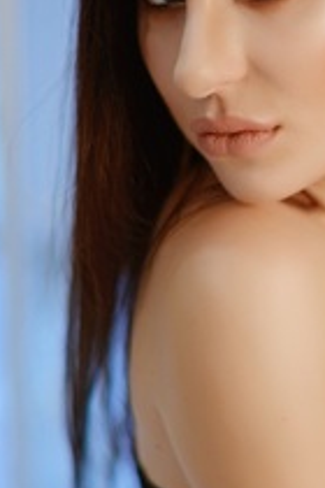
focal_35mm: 119
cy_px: 279
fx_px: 1611
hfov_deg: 11.4
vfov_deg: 17.2
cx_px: 353
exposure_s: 1/200
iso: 250
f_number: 1.8
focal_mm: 50
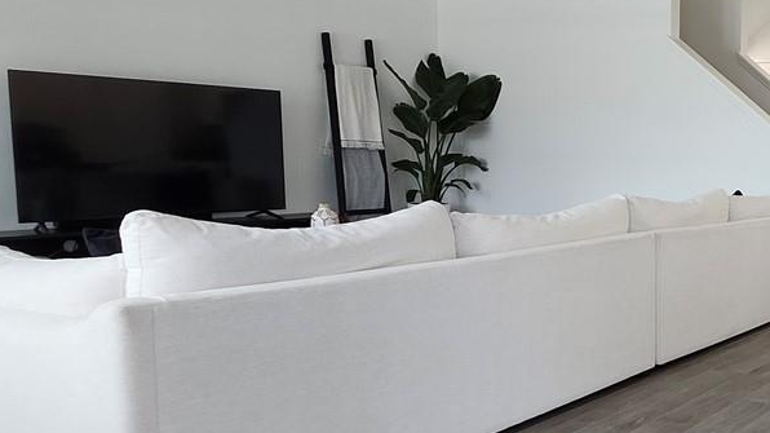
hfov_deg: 40.0
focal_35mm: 38
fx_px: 776
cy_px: 240
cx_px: 894
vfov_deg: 31.1
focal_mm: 1.74
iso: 80
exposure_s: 1/60
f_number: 2.2
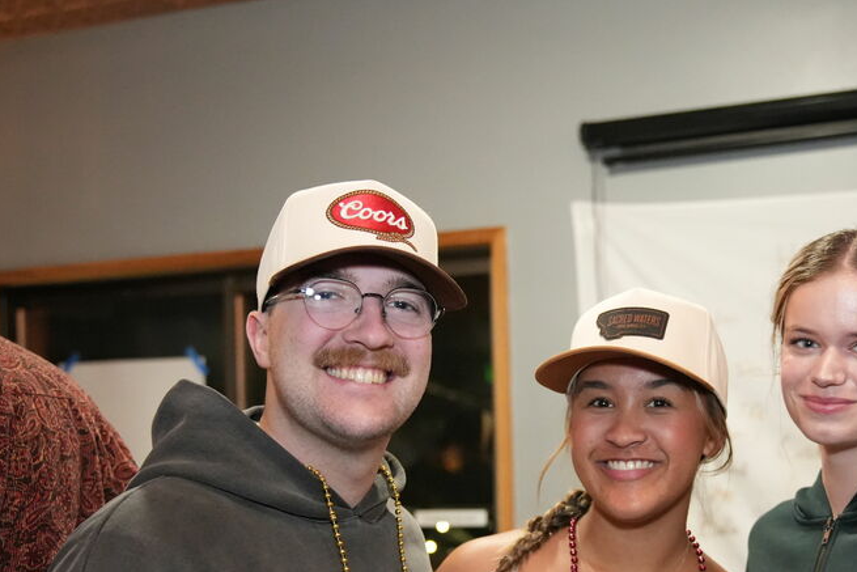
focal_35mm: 61
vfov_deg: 22.0
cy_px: 449
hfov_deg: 32.4
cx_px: 618
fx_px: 1452
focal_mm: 34
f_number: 2.8
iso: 8000
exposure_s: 1/100
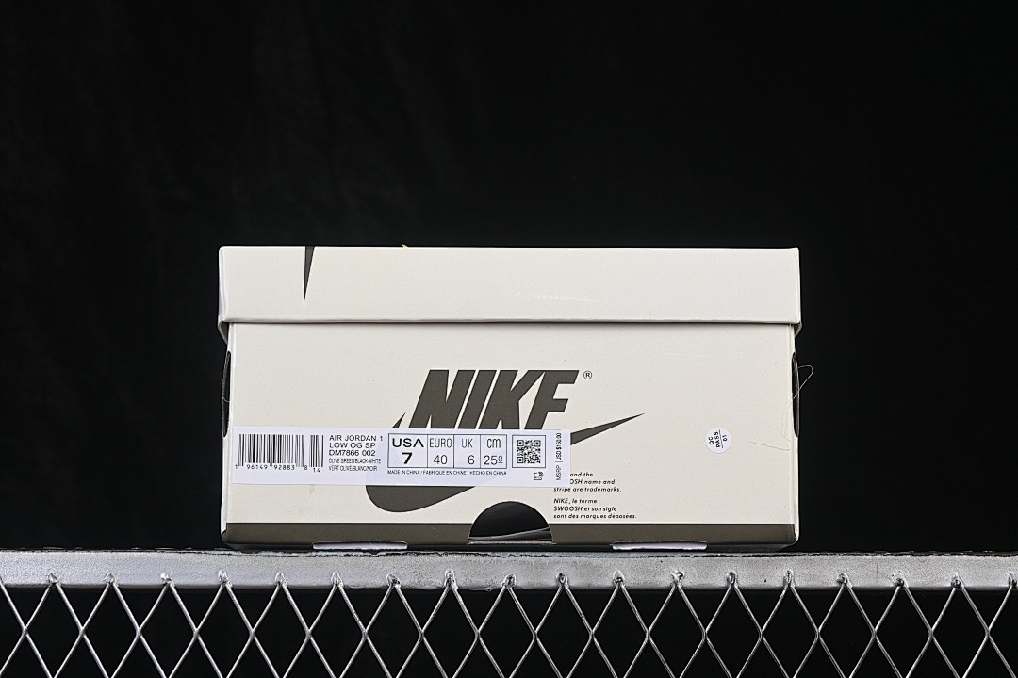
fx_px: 2121
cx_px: 509
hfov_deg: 27.0
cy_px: 339
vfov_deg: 18.2
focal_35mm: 75
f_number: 8
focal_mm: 50
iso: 160
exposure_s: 1/80
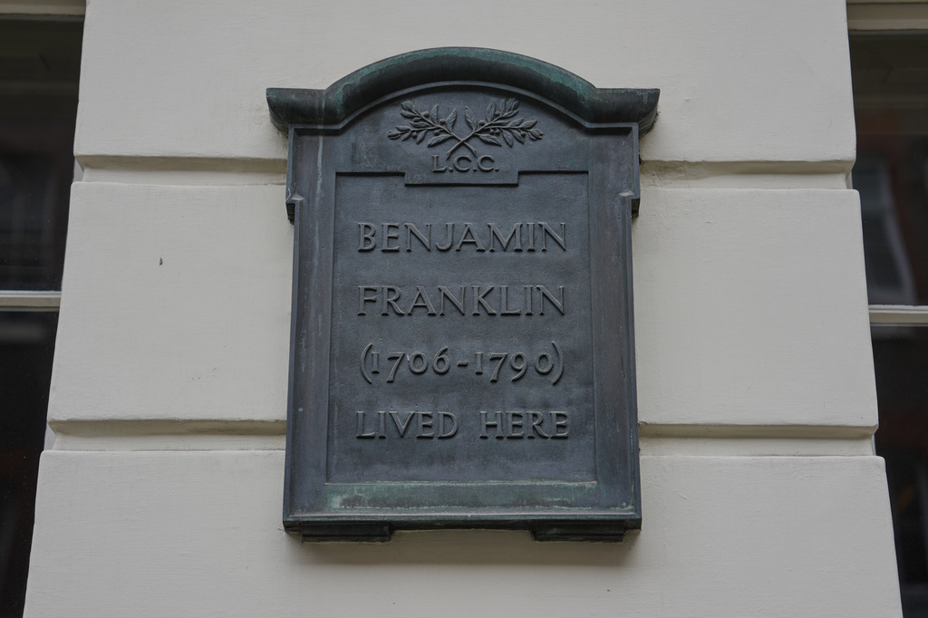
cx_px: 464
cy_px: 309
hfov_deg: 28.9
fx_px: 1804
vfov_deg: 19.4
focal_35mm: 70
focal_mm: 70
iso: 125
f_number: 2.8
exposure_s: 1/125
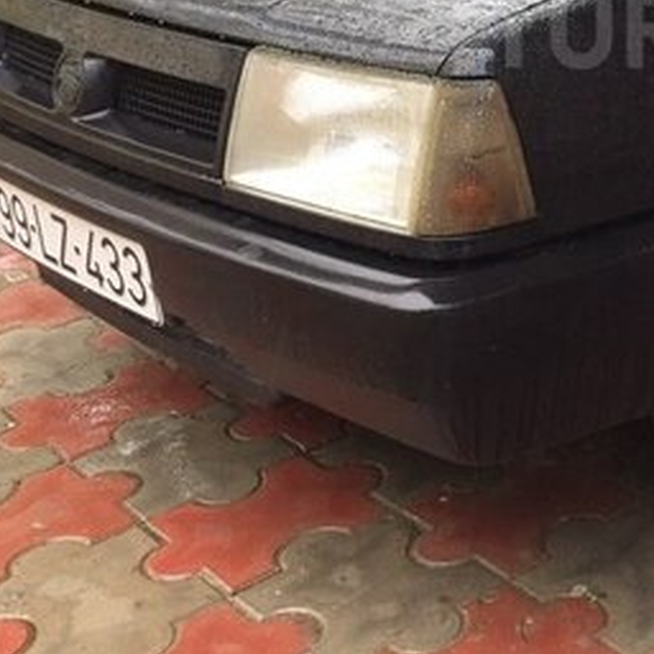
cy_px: 29
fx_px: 1411
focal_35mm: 66
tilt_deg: -14.7
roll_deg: +3.3
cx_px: 746
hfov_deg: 24.1
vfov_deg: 25.1
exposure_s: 1/100
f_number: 2.2
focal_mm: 4.15
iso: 50
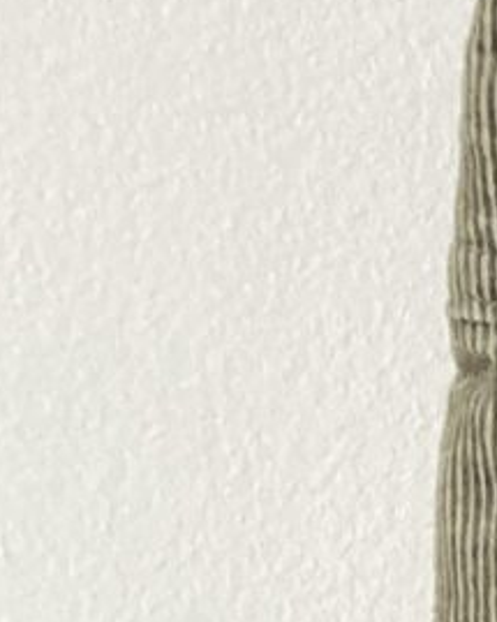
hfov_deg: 6.6
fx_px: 3827
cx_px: 1632
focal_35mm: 208
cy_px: 1704
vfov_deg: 8.2
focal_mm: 3.99
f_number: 1.8
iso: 80
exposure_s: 1/75
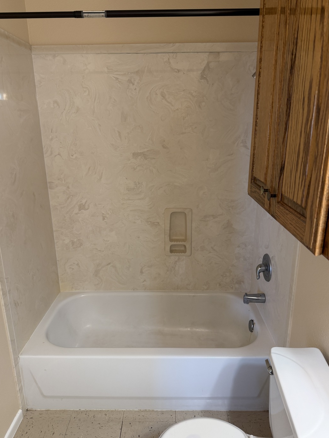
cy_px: 222
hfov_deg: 54.9
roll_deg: +1.4
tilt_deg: -17.5
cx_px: 165
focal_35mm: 25
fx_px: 317
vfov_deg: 69.4
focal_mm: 6.76
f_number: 1.78
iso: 160
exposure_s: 1/60
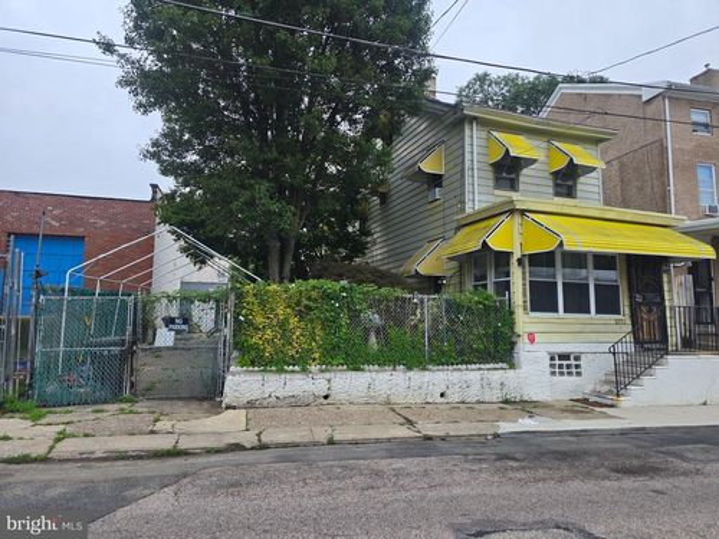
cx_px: 360
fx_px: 478
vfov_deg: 58.9
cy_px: 270
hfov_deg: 73.9
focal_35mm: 23
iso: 12
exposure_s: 1/231
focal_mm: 6.3
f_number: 1.7
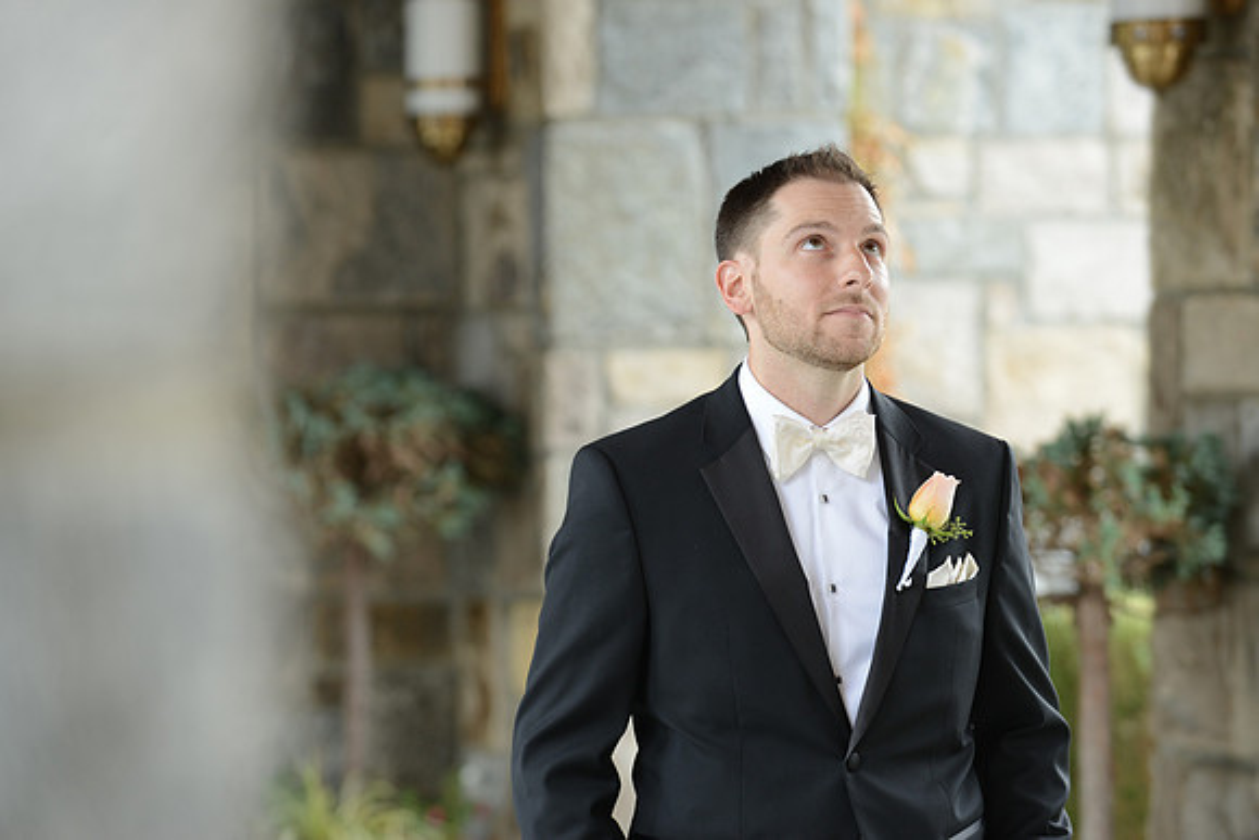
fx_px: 6296
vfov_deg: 7.6
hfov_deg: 11.4
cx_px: 630
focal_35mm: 180
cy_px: 420
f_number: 5.6
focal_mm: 180
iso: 320
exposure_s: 1/60
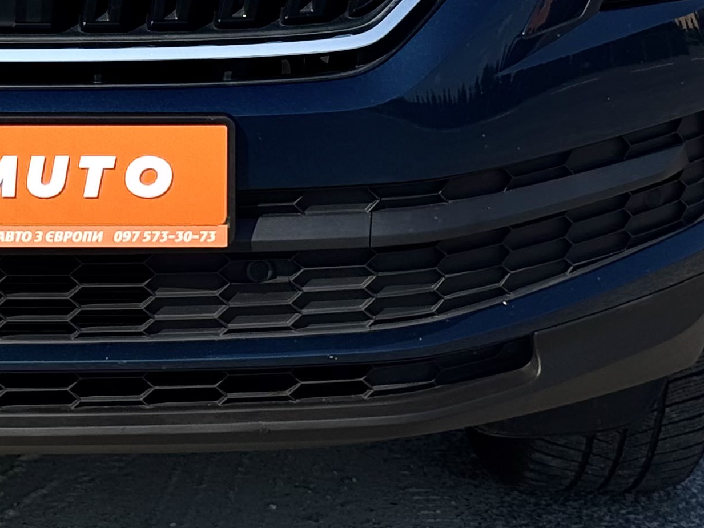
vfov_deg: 9.3
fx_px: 3193
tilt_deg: -7.1
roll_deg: -1.7
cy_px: -193
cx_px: -52
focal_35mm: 157
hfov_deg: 12.4
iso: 64
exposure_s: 1/4608
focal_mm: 6.76
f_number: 1.78
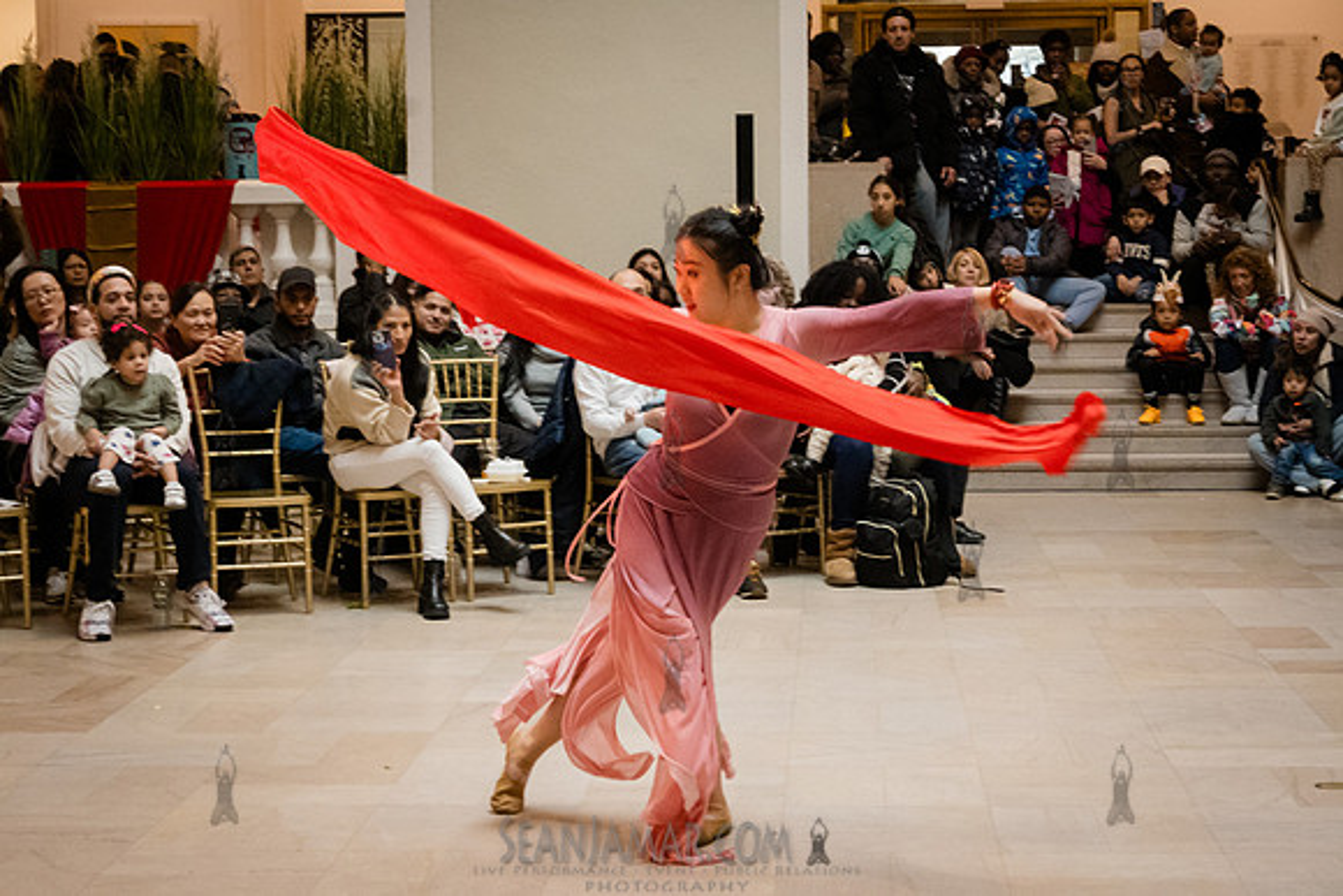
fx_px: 2798
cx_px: 672
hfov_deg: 27.0
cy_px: 448
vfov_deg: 18.2
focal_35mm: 75
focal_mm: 50
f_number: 6.3
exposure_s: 1/250
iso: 6400
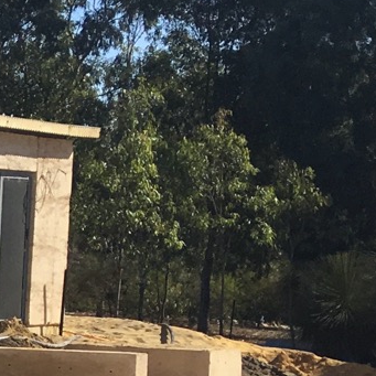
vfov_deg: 11.2
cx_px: -694
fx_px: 1893
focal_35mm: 154
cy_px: 411
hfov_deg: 9.3
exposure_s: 1/1789
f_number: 2.2
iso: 25
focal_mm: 4.15
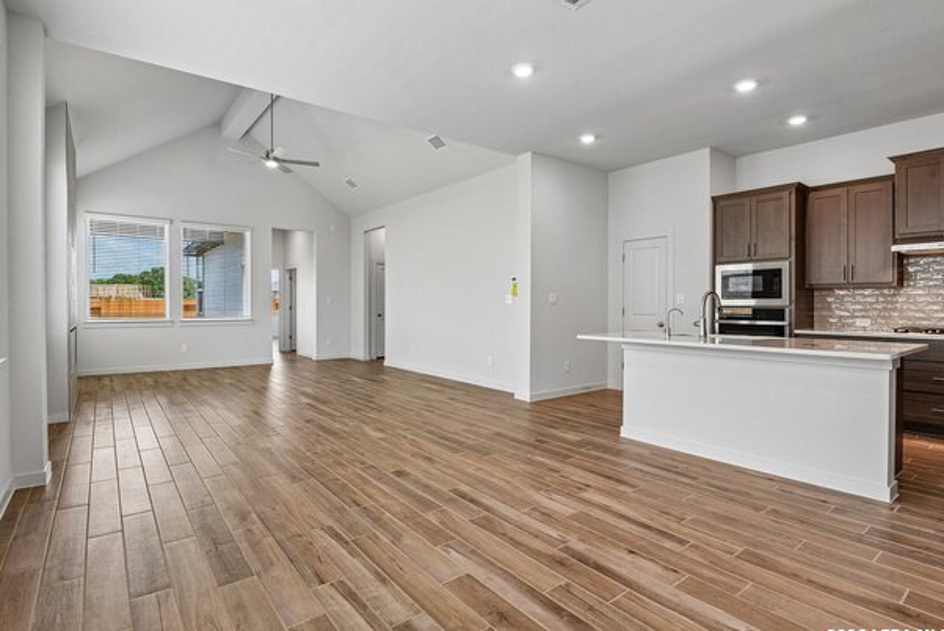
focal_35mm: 17
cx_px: 450
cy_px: 308
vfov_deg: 70.5
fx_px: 446
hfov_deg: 93.2
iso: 400
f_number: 8
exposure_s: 1/30
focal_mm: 16
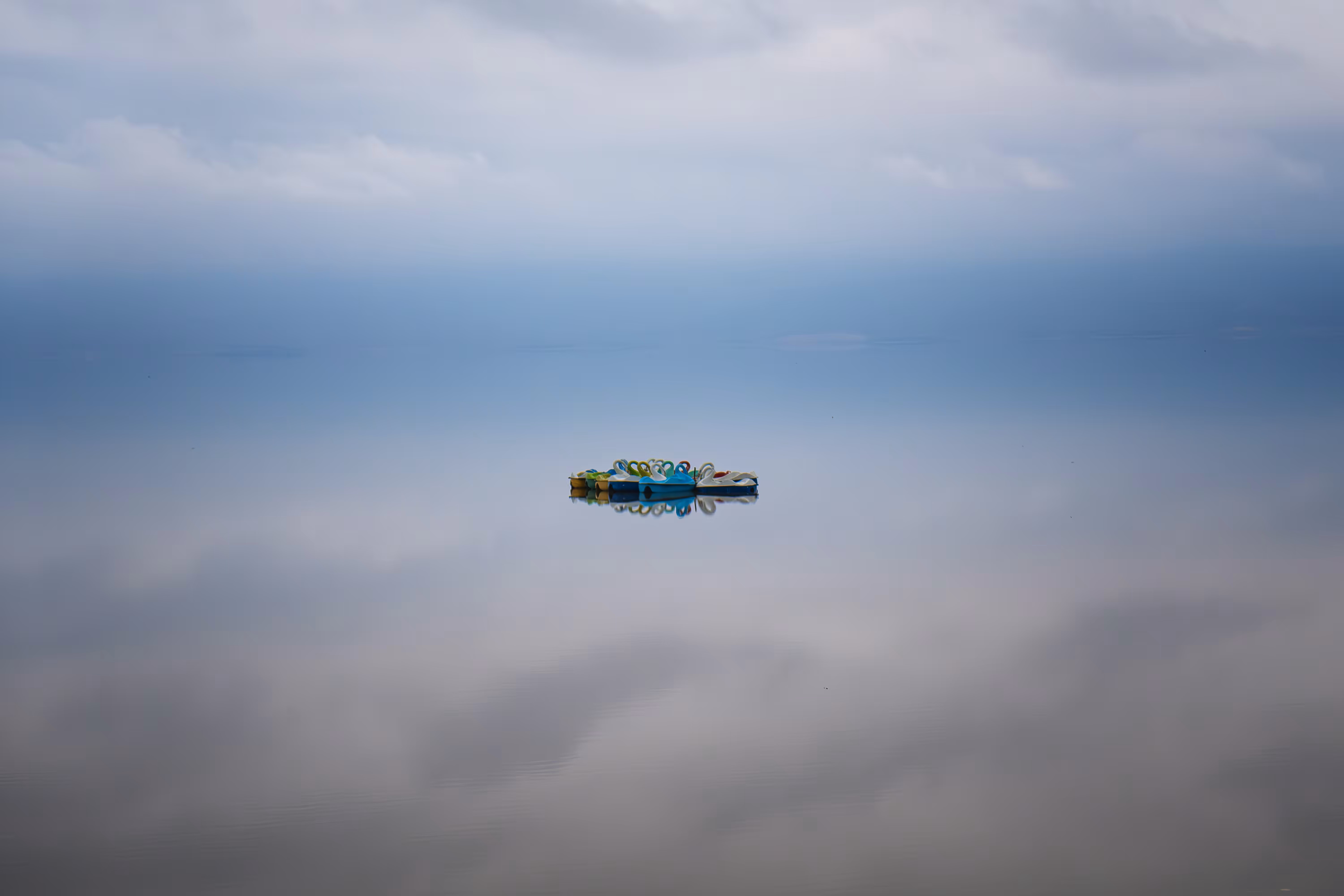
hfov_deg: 27.7
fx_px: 2725
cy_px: 448
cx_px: 672
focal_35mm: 73
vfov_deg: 18.7
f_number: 4
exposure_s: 1/800
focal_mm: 48.4
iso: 400
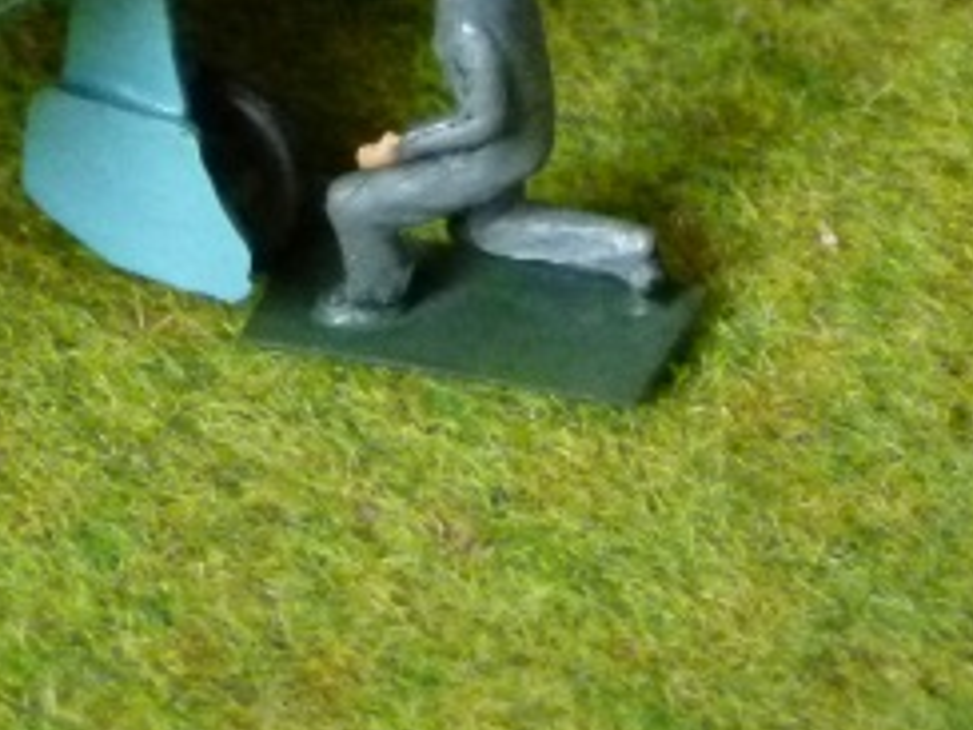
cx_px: 181
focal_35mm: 491
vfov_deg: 3.0
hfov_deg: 4.0
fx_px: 13801
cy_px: -351
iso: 800
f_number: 3.7
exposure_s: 1/60
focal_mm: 26.2
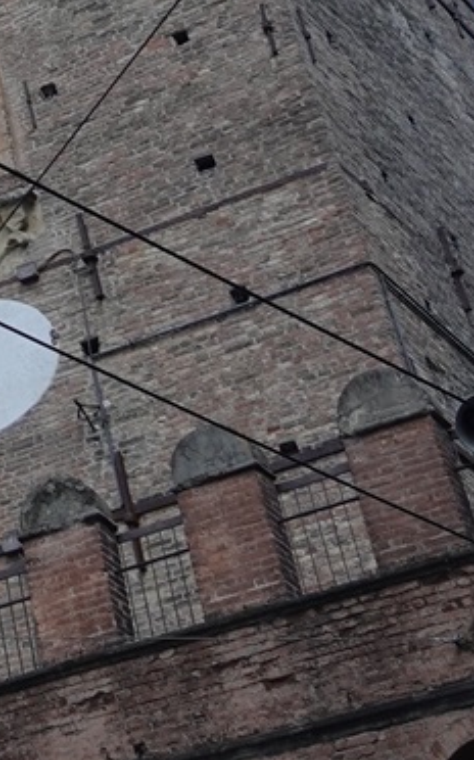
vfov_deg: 17.8
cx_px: -578
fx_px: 2236
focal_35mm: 108
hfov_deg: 10.7
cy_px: -287
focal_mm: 8.8
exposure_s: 1/500
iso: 125
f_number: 4
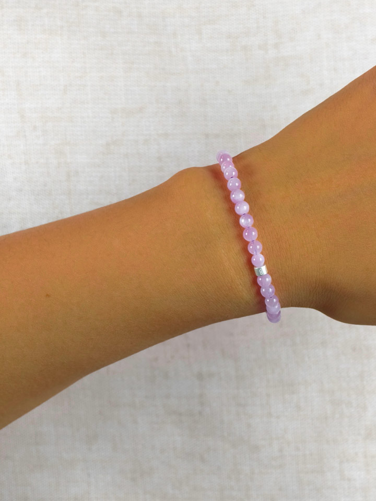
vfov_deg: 23.0
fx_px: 1230
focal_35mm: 85
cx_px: 188
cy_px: 250
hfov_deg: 17.4
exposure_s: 1/100
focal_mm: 22.48
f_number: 16
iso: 779
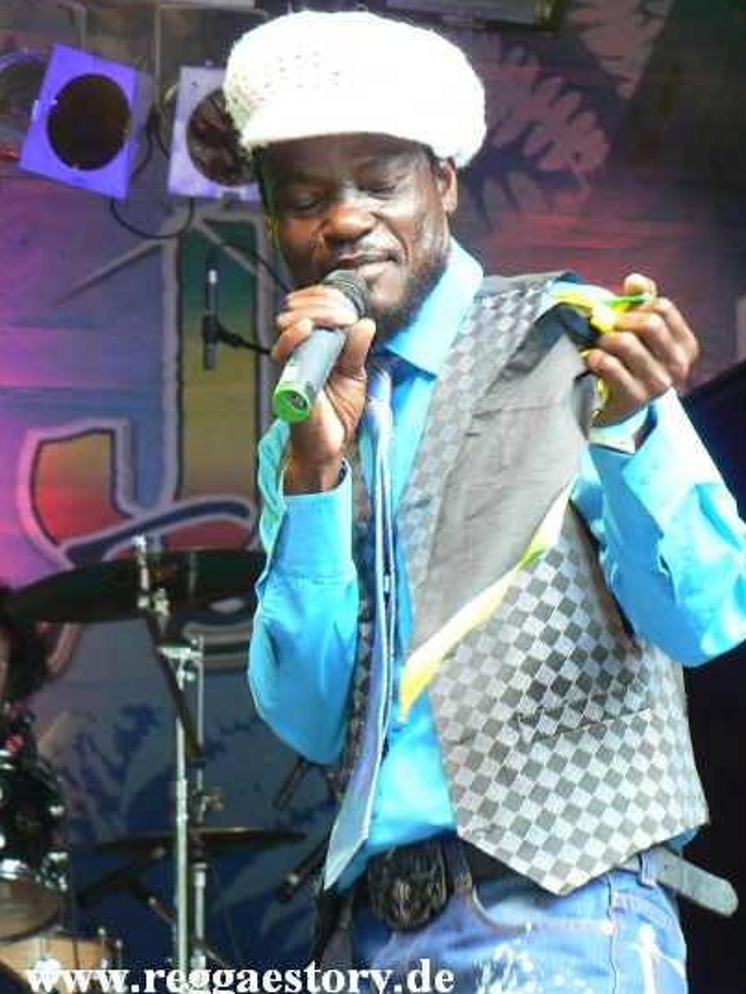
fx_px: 3303
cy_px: 448
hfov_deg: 12.9
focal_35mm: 115
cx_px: 415
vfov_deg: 17.1
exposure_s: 1/30
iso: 150
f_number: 3.2
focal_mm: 17.7
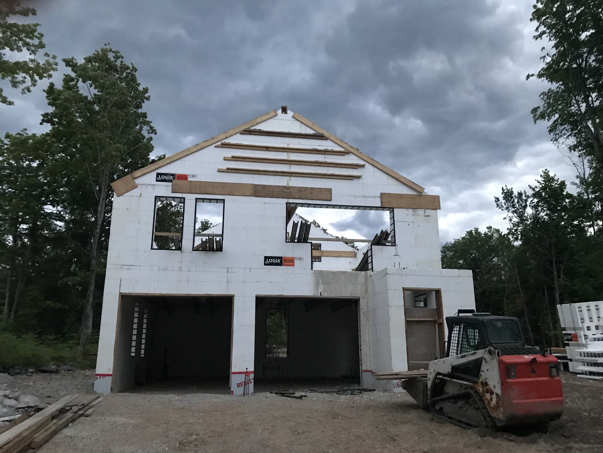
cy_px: 226
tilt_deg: +14.8
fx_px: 488
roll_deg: +0.7
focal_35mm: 28
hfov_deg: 63.4
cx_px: 302
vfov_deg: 49.7
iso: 100
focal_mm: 3.99
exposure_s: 1/5
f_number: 1.8
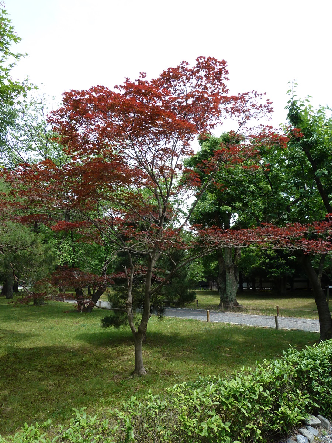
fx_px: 320
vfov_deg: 69.4
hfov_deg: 54.9
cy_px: 222
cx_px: 166
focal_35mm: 25
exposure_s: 1/250
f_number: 4
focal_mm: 4.1
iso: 80
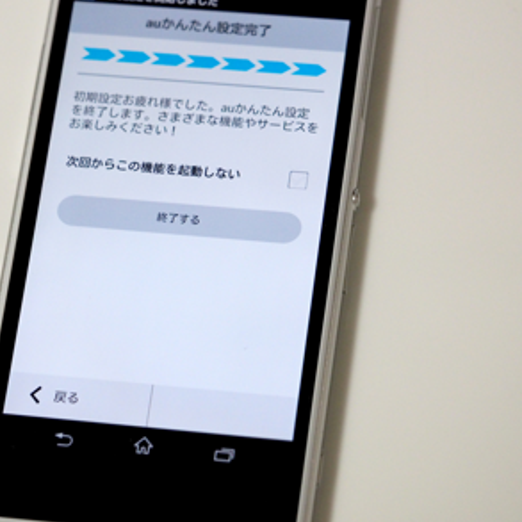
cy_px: 205
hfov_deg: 10.0
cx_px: 187
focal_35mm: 174
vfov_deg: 10.0
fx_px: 2969
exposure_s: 1/125
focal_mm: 60
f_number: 2.8
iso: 1000
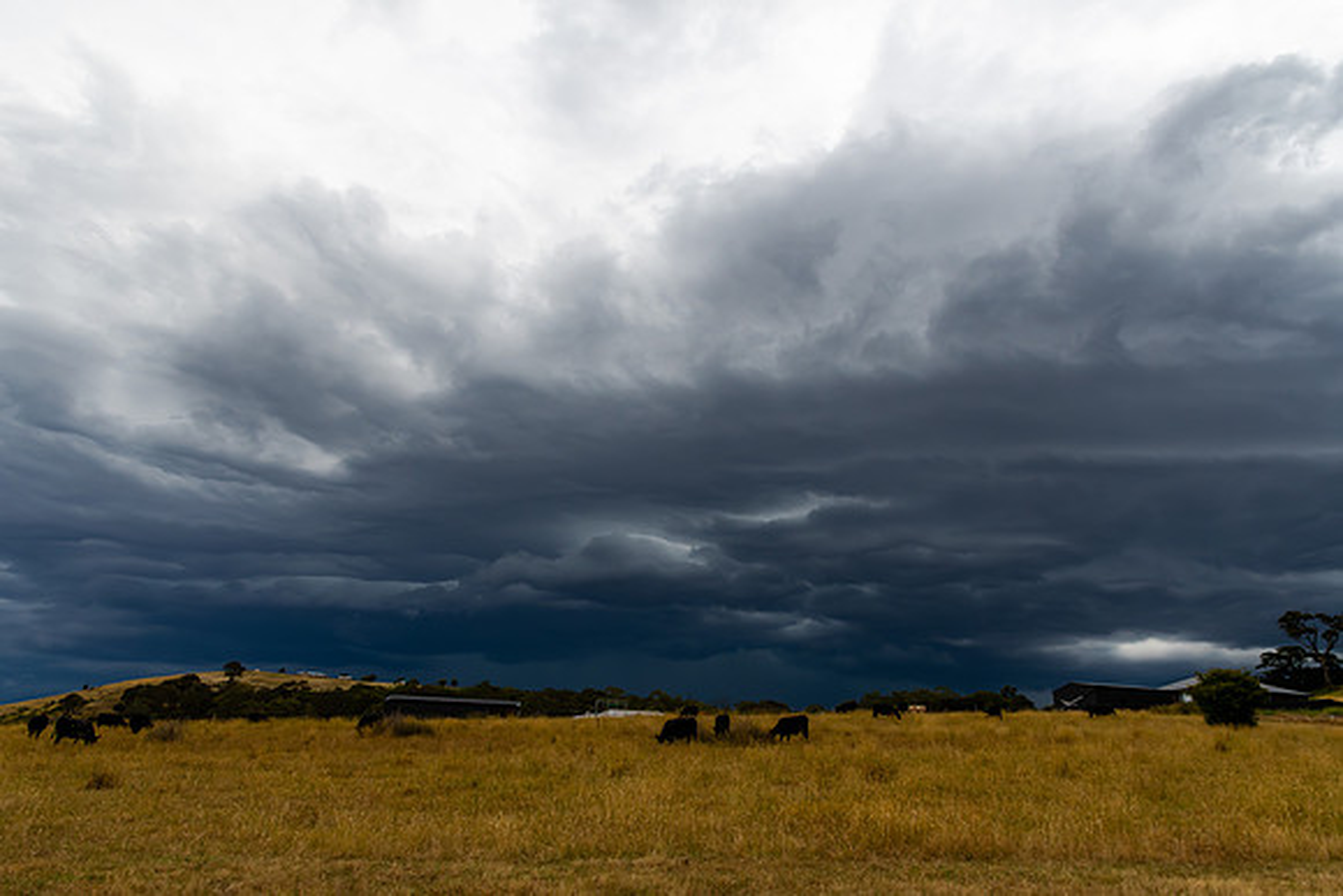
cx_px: 672
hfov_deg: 73.7
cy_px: 448
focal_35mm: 24
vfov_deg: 53.2
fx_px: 896
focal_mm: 16
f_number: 8
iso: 400
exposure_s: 1/1250
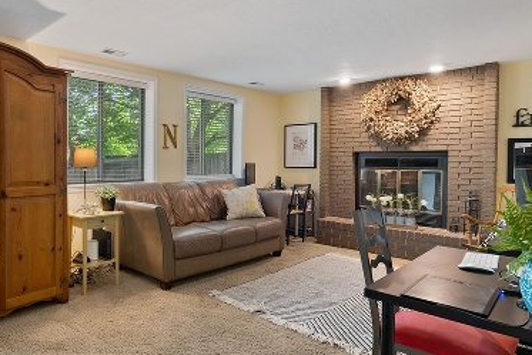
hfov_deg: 68.6
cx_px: 128
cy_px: 158
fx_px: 355
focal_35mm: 24
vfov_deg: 53.1
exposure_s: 1/1.25
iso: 200
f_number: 9
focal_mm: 14
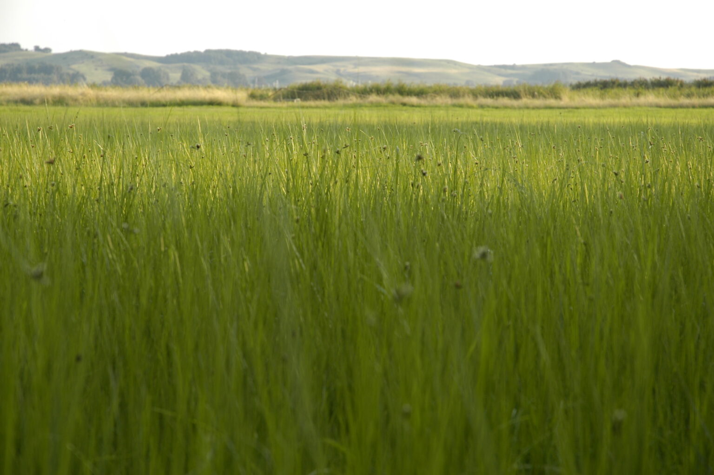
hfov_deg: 19.5
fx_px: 2080
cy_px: 238
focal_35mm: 105
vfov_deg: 13.0
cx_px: 357
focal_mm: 70
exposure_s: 1/160
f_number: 6.3
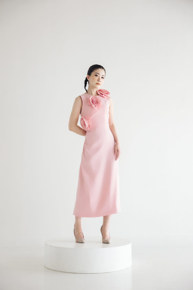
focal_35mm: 49
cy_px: 145
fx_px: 394
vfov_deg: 40.3
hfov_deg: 27.5
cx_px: 96
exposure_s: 1/125
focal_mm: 49
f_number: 2.8
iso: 100
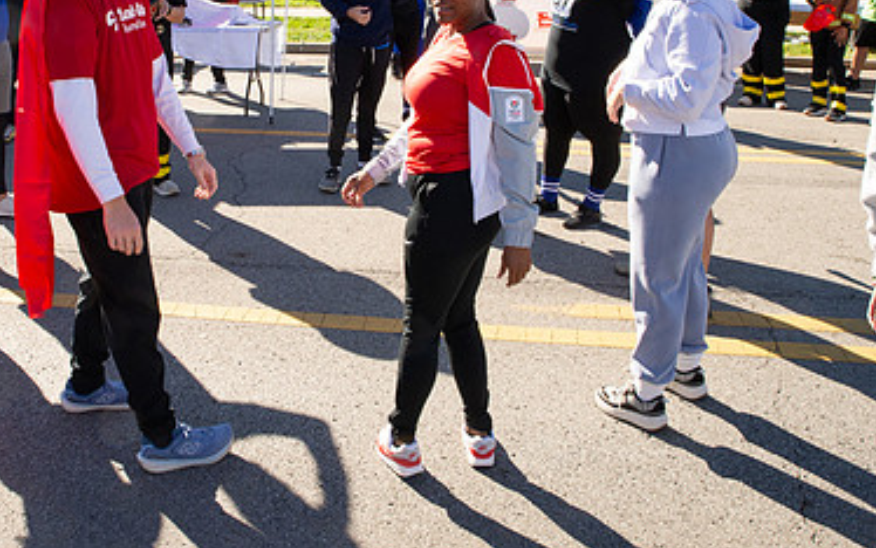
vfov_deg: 31.5
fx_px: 955
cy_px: 149
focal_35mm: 40
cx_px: 322
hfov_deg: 48.7
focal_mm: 24
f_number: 16
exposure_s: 1/160
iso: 800
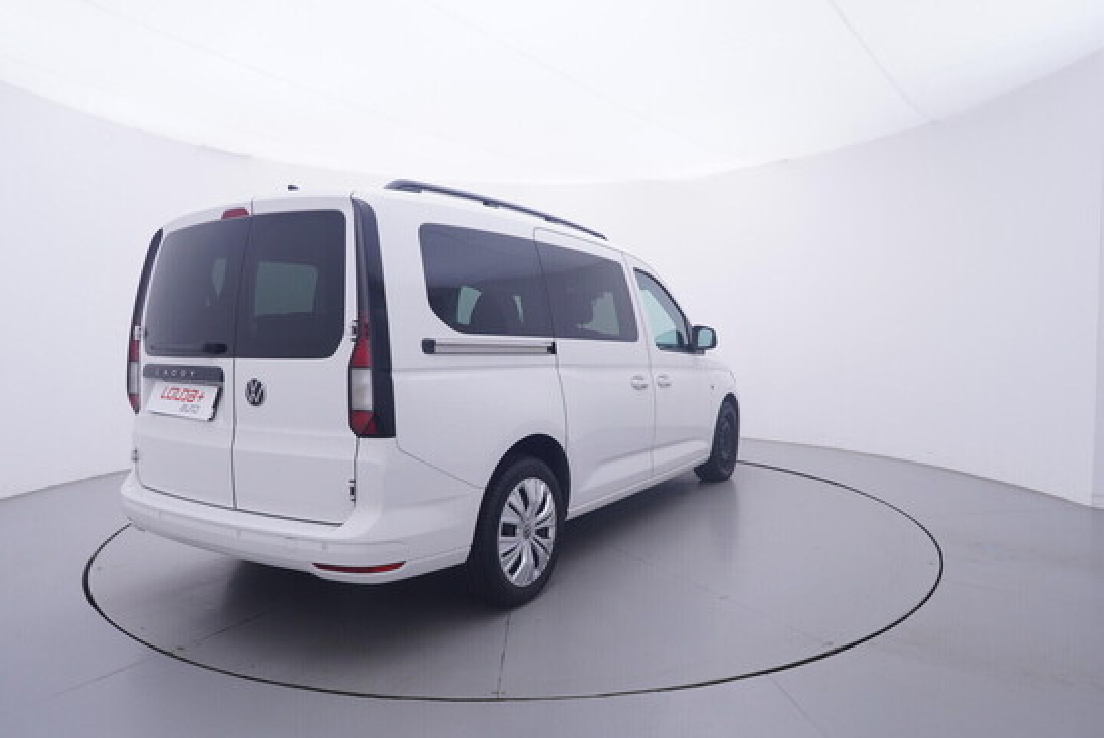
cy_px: 369
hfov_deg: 77.3
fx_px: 691
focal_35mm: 22
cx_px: 552
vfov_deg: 56.2
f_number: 5
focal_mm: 15
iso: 200
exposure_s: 1/80
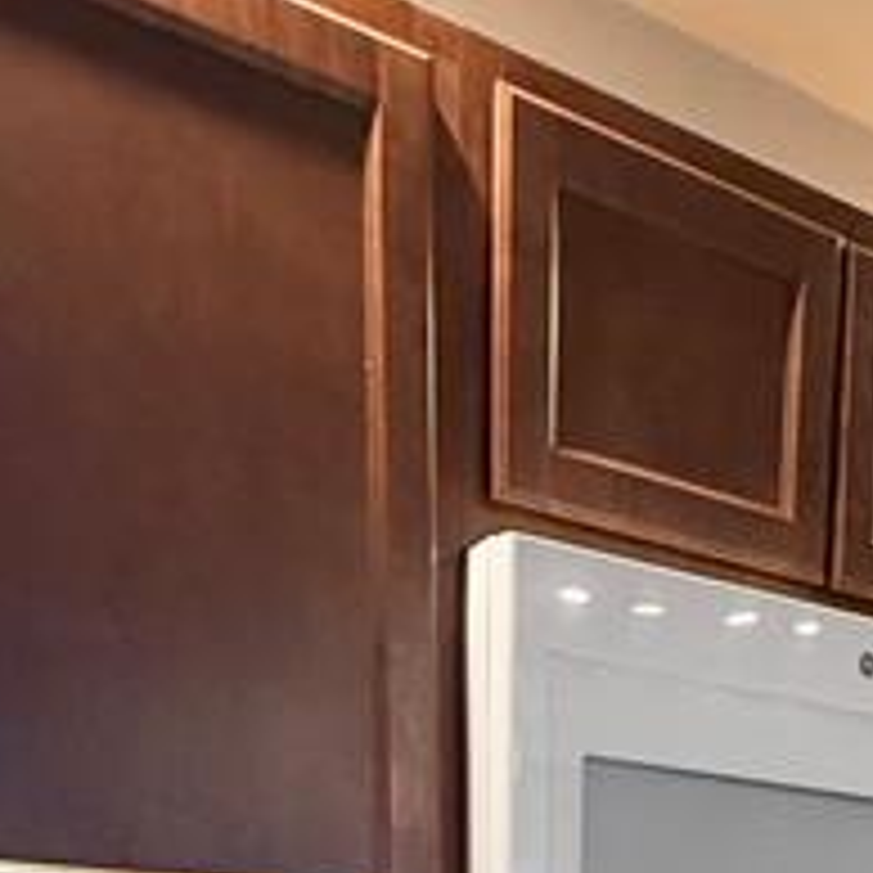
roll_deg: -1.7
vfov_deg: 26.1
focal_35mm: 49
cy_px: 1292
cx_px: 716
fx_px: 1398
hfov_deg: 33.5
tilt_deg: -10.8
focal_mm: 2.22
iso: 500
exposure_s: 1/60
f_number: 2.2
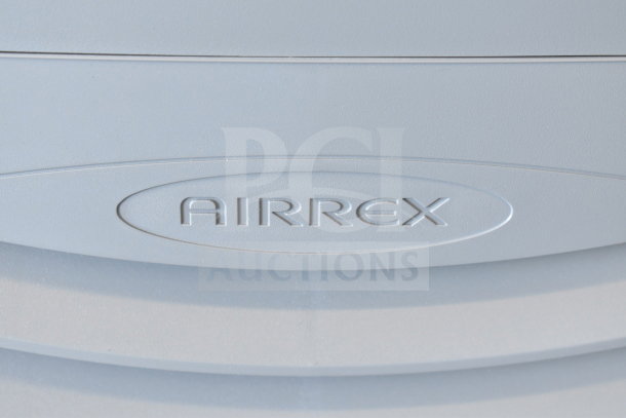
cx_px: 313
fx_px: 1357
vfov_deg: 17.5
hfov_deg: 26.0
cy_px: 209
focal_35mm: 78
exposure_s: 1/80
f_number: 5.6
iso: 2200
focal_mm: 52
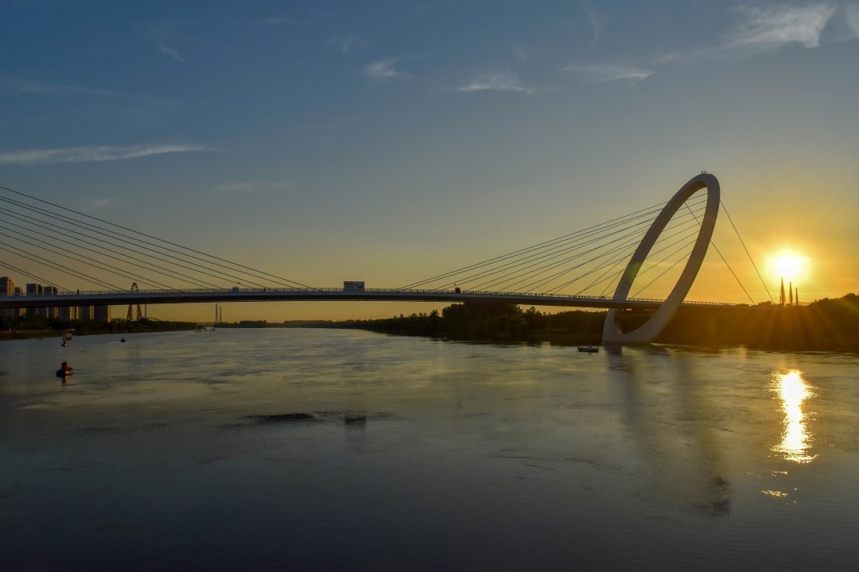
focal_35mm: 27
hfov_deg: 67.4
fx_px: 644
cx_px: 430
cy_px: 286
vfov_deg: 47.9
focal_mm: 18
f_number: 8
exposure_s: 1/2000
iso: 320
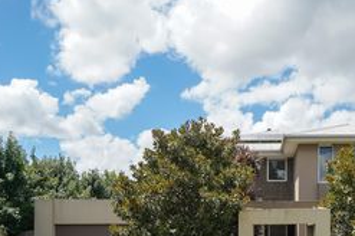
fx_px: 394
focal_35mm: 40
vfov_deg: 32.2
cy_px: 198
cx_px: 236
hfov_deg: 47.7
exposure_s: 1/250
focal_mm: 14
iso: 100
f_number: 8
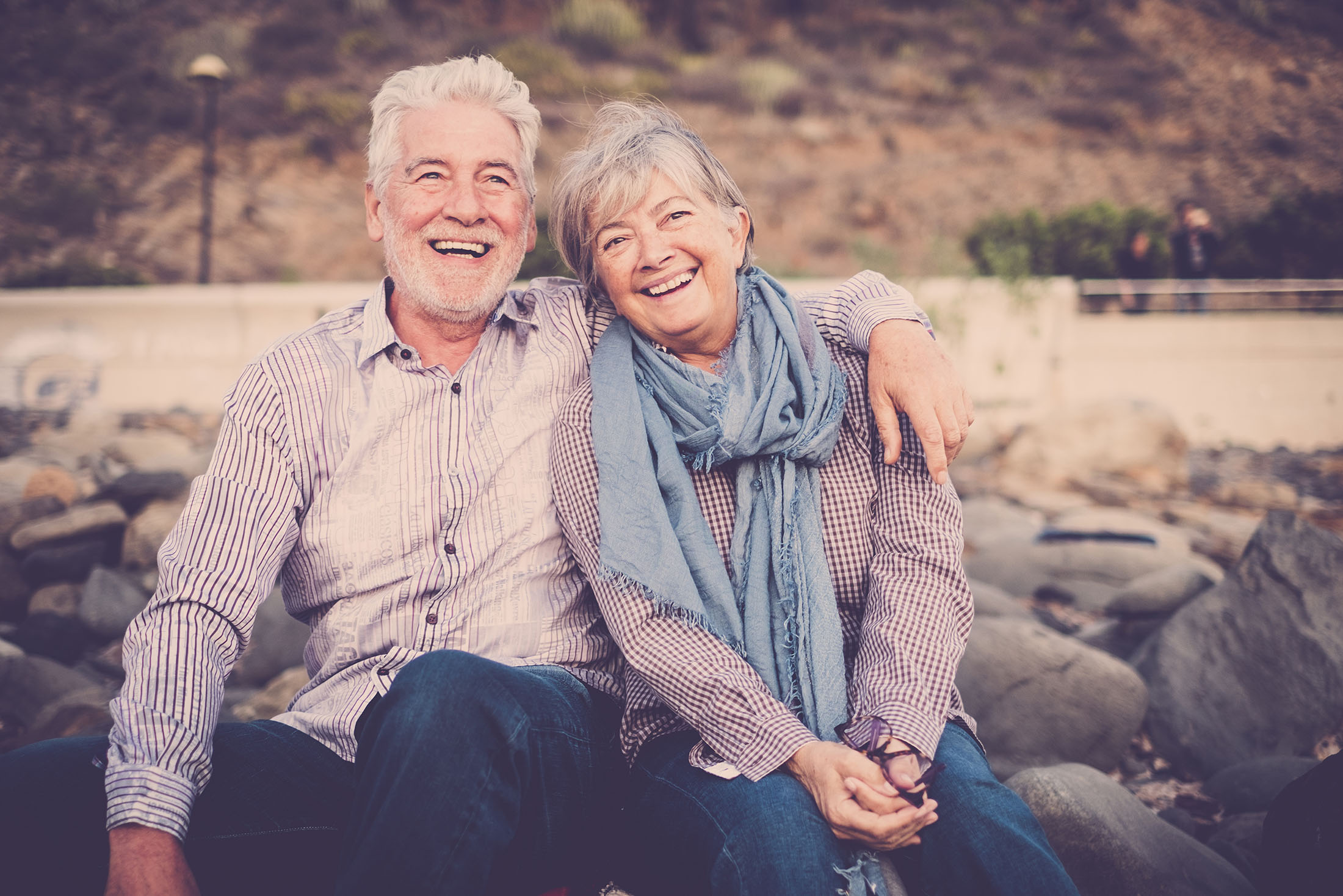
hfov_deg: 37.5
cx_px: 672
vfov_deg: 25.5
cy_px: 448
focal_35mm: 53
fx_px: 1977
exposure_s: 1/160
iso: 200
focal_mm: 35
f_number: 1.6
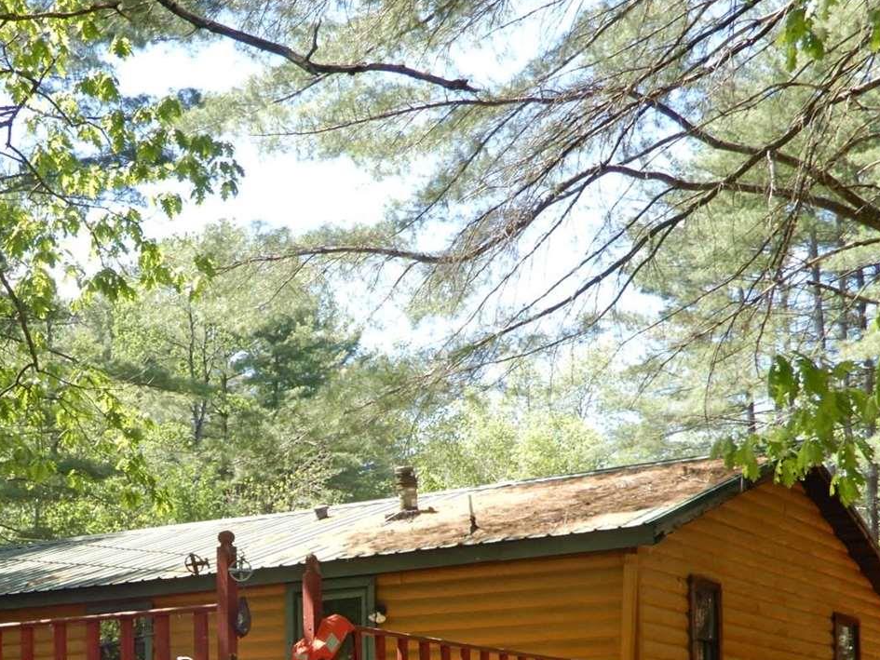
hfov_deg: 29.1
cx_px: 161
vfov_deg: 21.8
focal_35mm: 65
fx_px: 1653
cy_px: 653
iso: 80
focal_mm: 5.4
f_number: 3.5
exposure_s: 1/125
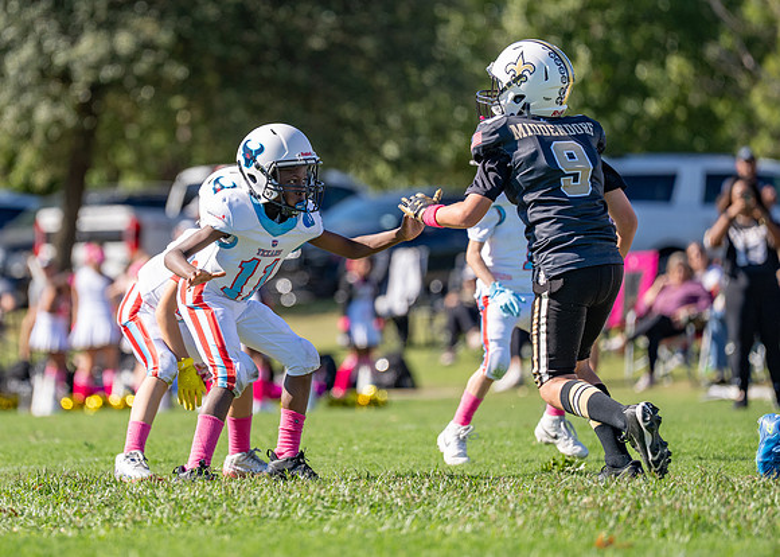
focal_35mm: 300
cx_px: 251
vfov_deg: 4.8
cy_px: 214
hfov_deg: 6.7
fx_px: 6649
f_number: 2.8
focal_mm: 200
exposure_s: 1/2000
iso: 160
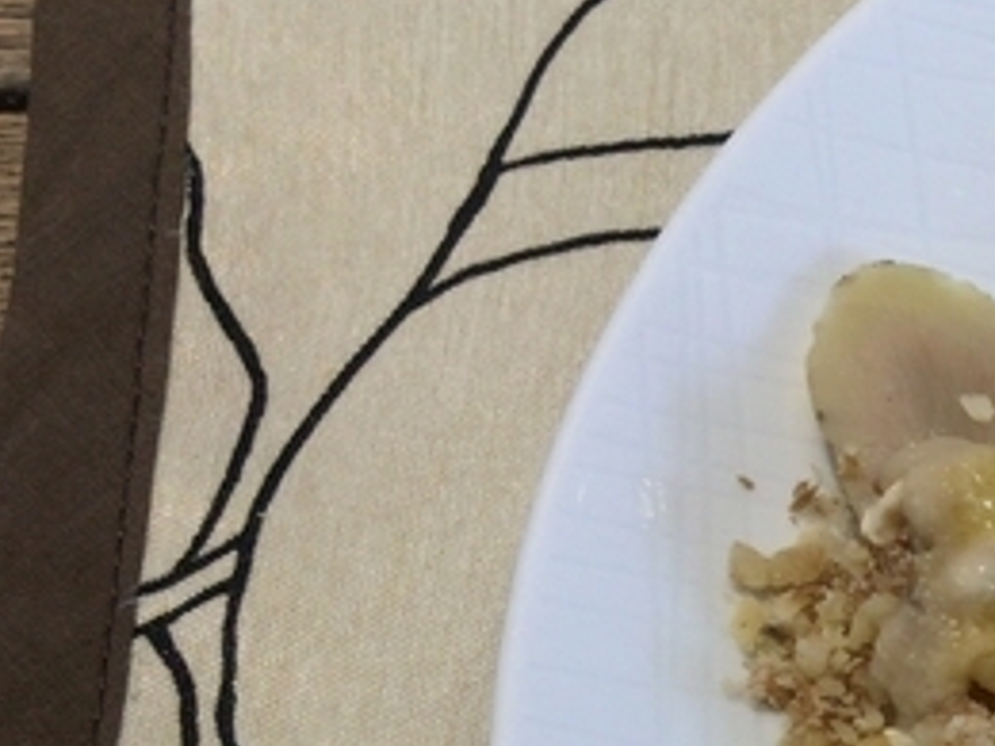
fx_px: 3277
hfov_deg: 14.6
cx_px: 1936
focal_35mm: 114
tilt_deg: -61.1
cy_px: 930
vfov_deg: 12.6
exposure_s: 1/30
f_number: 2.2
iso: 50
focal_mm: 4.15
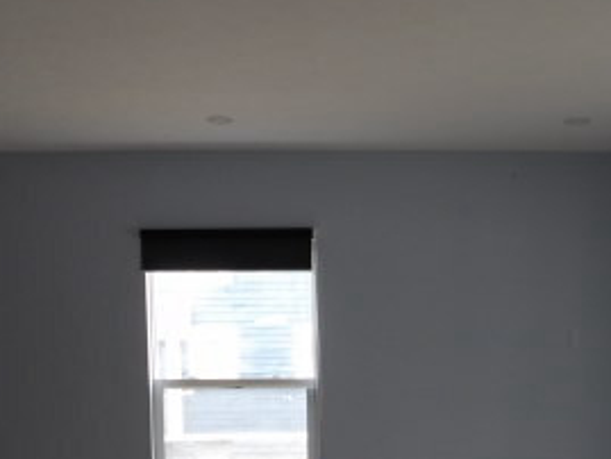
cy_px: 529
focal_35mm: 57
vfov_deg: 23.7
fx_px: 1007
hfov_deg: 33.7
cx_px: 363
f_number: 3.2
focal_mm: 4.3
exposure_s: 1/33
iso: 101
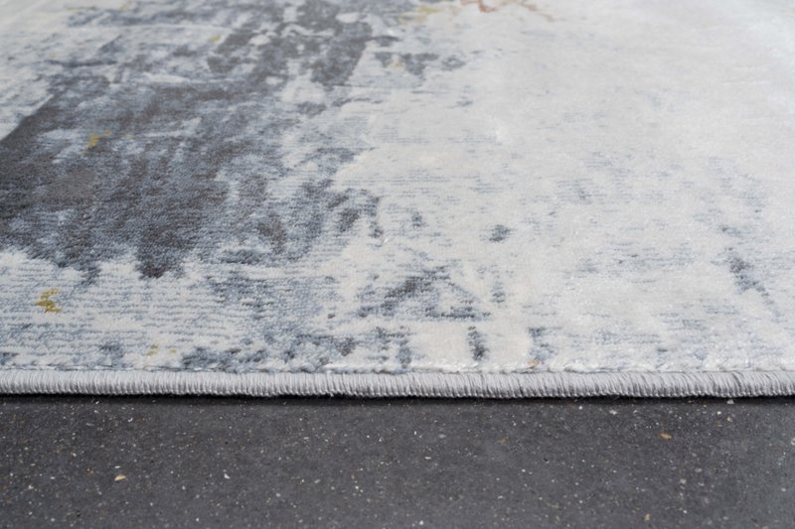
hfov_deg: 54.4
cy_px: 264
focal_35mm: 35
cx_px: 398
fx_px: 773
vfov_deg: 37.8
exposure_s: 1/2
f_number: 16
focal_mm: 35
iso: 64
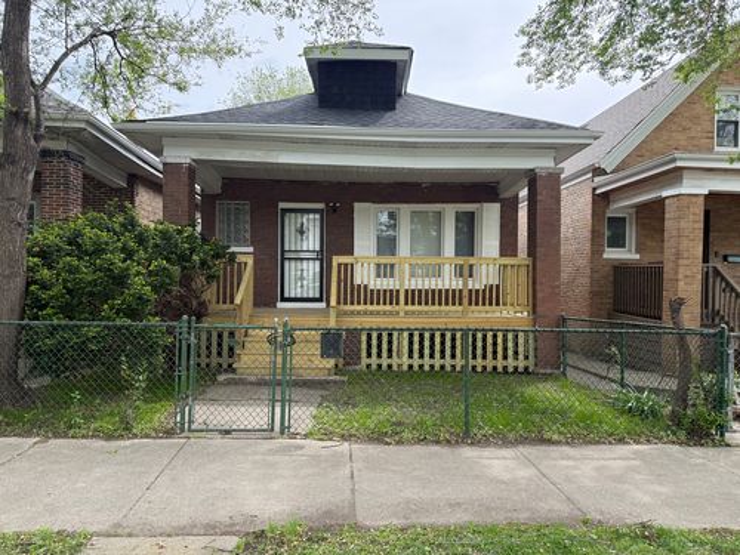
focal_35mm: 24
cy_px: 278
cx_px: 370
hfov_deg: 71.6
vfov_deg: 56.8
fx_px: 513
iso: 100
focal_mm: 6.76
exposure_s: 1/1174
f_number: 1.78
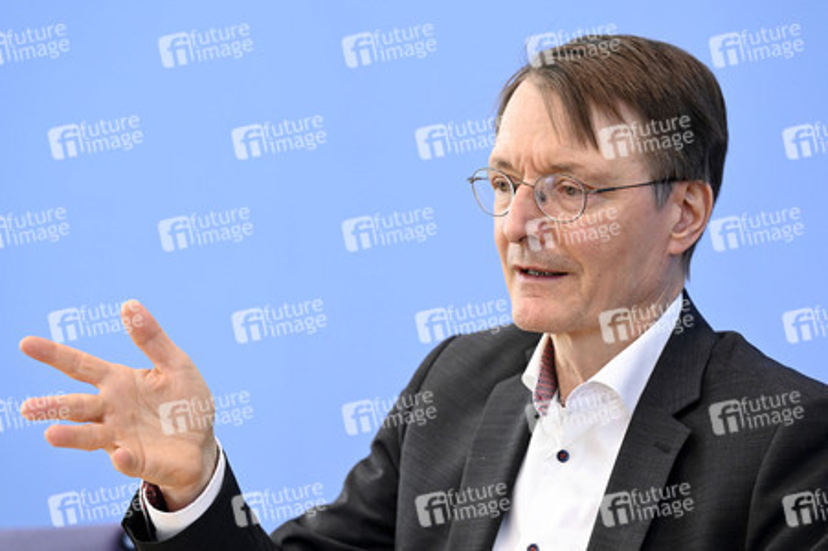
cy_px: 276
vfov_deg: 6.9
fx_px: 4597
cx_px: 414
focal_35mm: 200
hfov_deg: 10.3
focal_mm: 200
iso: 3200
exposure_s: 1/800
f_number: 4.5
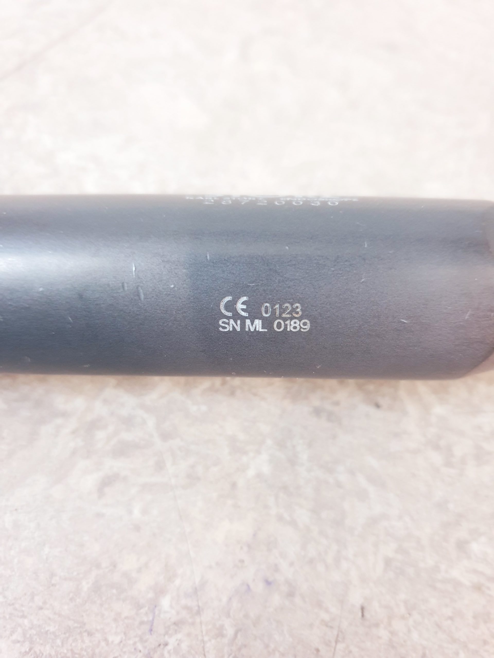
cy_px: 329
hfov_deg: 53.1
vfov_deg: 67.3
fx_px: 495
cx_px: 247
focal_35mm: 26
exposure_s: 1/25
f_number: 1.5
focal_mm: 4.3
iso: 250
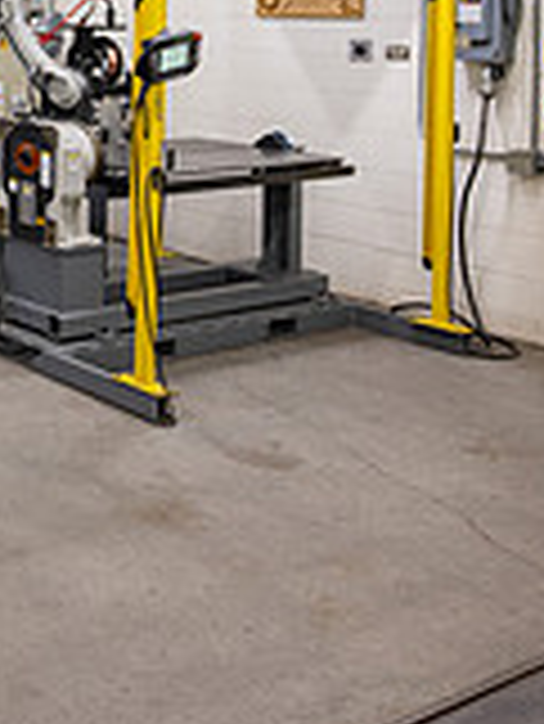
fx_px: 1088
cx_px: -364
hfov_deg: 21.3
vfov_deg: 34.2
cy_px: 36
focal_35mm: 52
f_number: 8
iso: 100
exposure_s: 1/2.5
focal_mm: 15
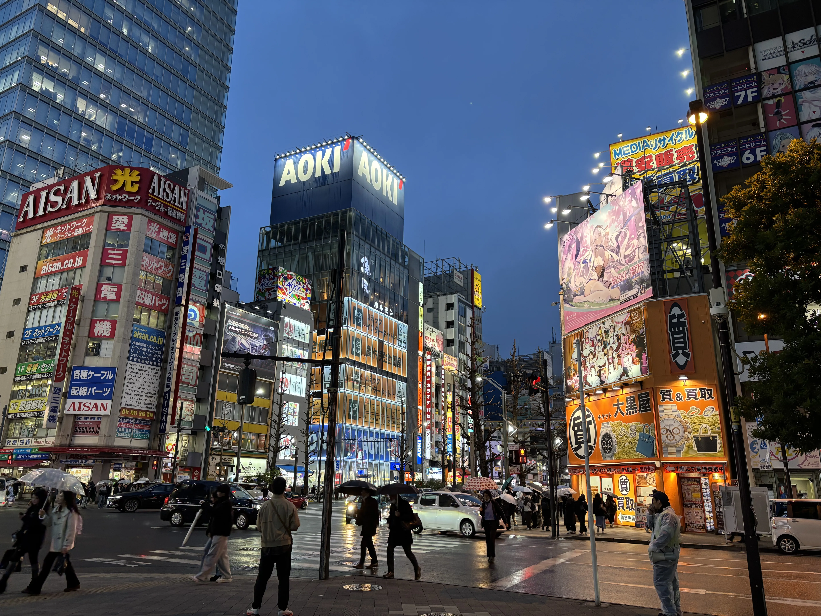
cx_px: 410
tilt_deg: +15.3
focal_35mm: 26
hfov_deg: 67.3
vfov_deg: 53.1
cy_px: 308
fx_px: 617
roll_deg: -1.4
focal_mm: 5.96
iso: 125
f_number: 1.6
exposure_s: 1/50
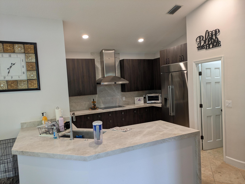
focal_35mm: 25
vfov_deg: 54.9
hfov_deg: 69.4
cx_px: 122
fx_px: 177
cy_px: 92
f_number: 1.89
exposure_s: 1/30
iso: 78
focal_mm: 5.43
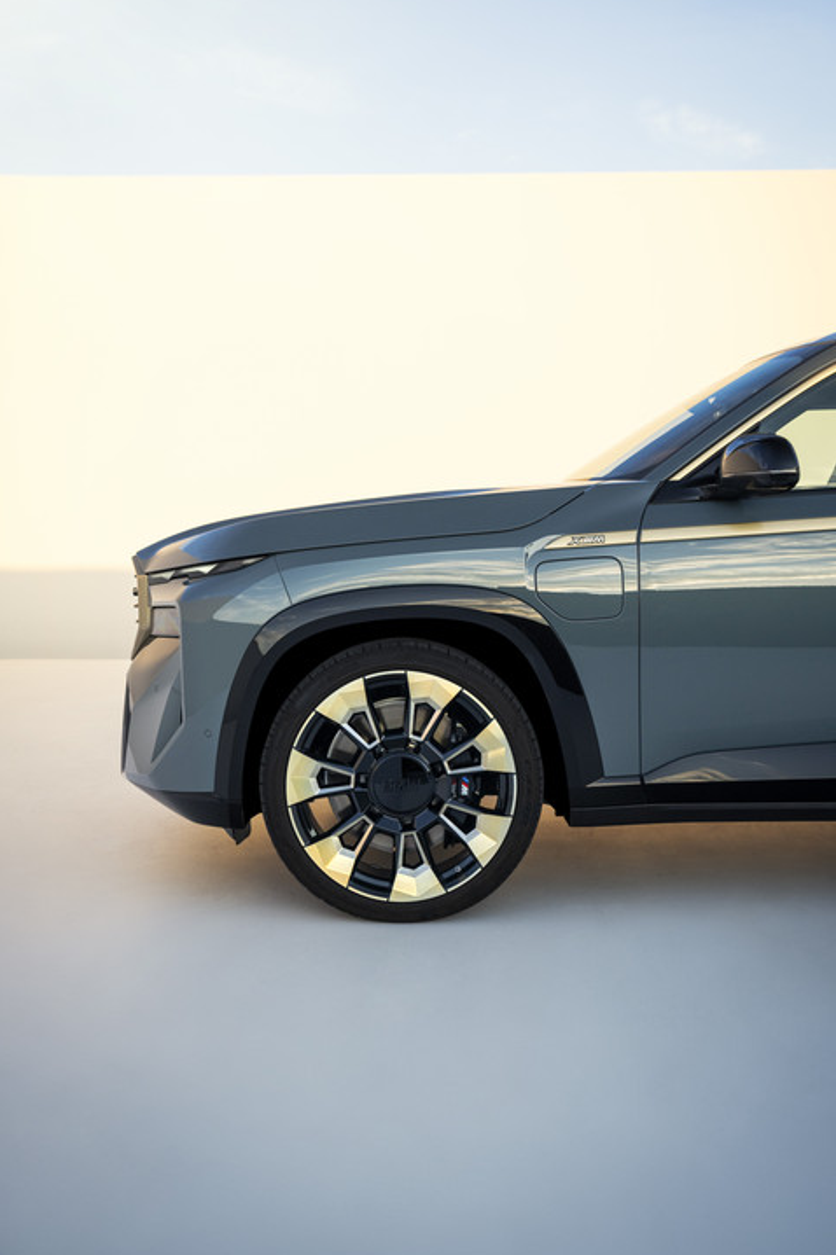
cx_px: 421
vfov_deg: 49.5
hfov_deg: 34.2
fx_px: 1360
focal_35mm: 39
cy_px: 561
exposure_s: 1/400
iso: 400
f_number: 3.5
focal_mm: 35
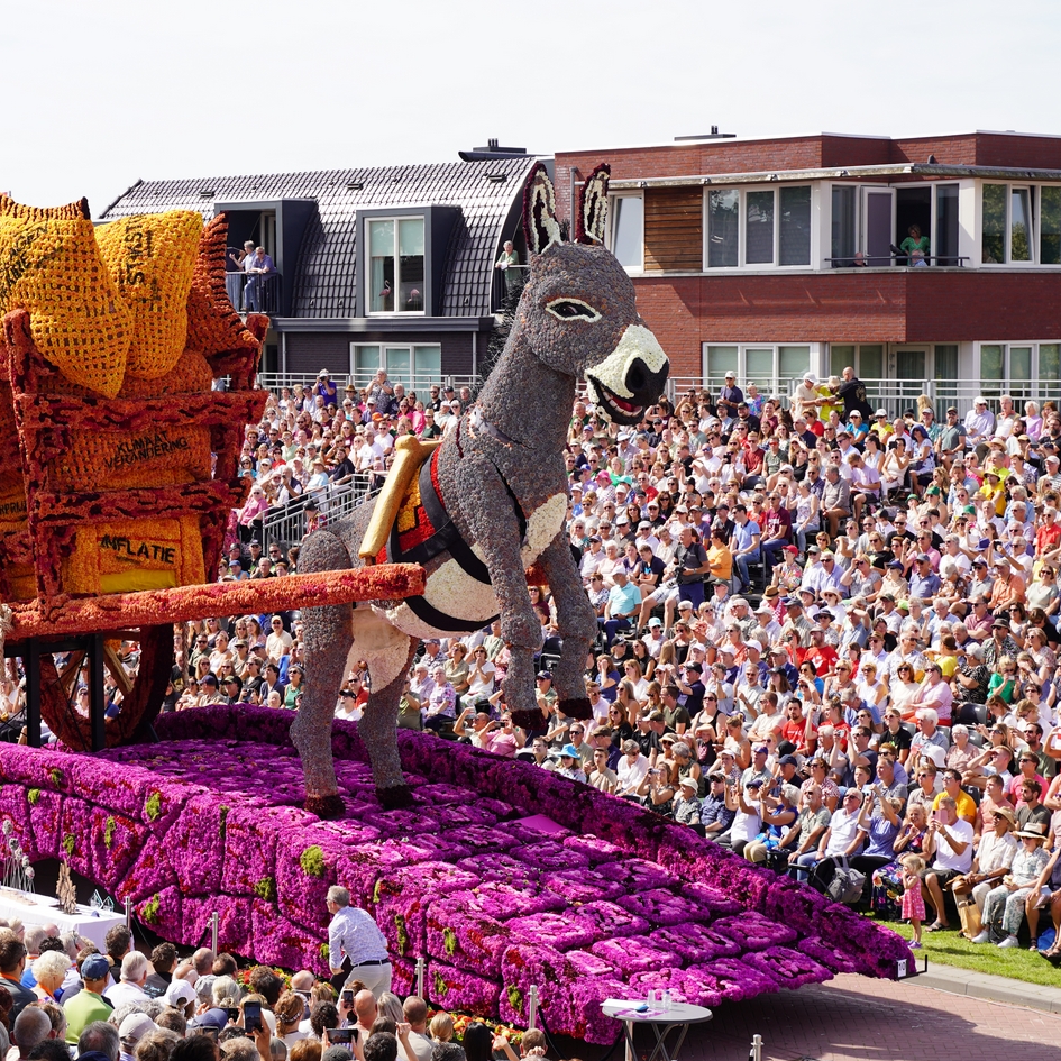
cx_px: 472
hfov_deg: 20.2
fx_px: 2982
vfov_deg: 20.2
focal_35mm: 86
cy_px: 519
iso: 100
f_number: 5
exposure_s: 1/400
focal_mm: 59
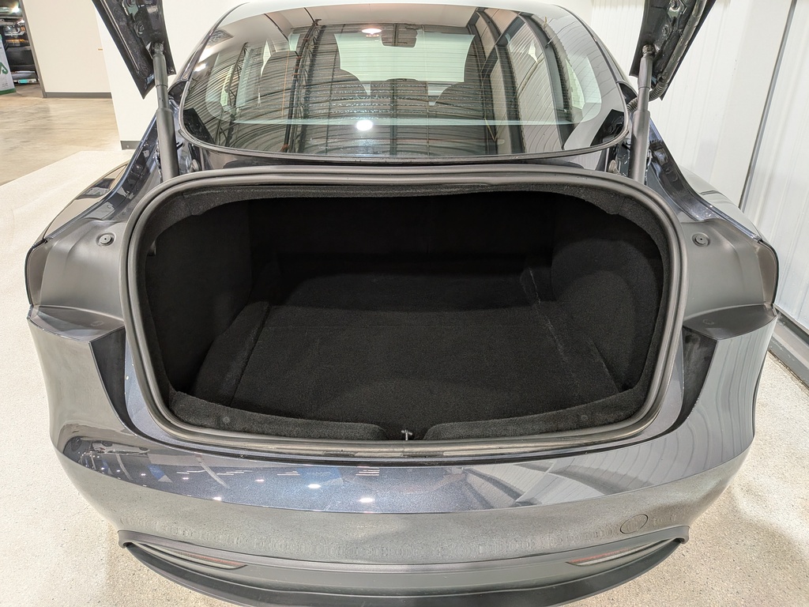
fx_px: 561
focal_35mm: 24
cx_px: 404
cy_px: 304
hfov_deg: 71.6
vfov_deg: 56.8
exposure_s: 1/120
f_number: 1.7
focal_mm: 4.53
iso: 169
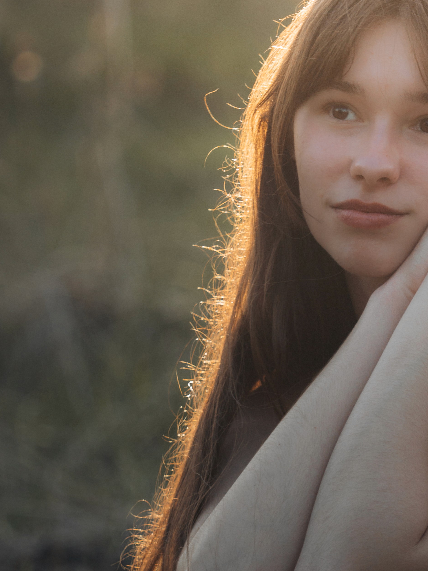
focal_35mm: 655
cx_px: 374
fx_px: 10798
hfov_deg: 2.3
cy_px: 345
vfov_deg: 3.0
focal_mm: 130
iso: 100
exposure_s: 1/500
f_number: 2.8
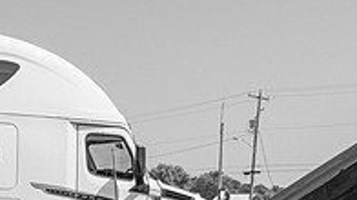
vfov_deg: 12.1
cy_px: 285
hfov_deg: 22.1
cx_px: 104
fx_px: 908
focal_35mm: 96
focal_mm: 31
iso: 160
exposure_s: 1/200
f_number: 11
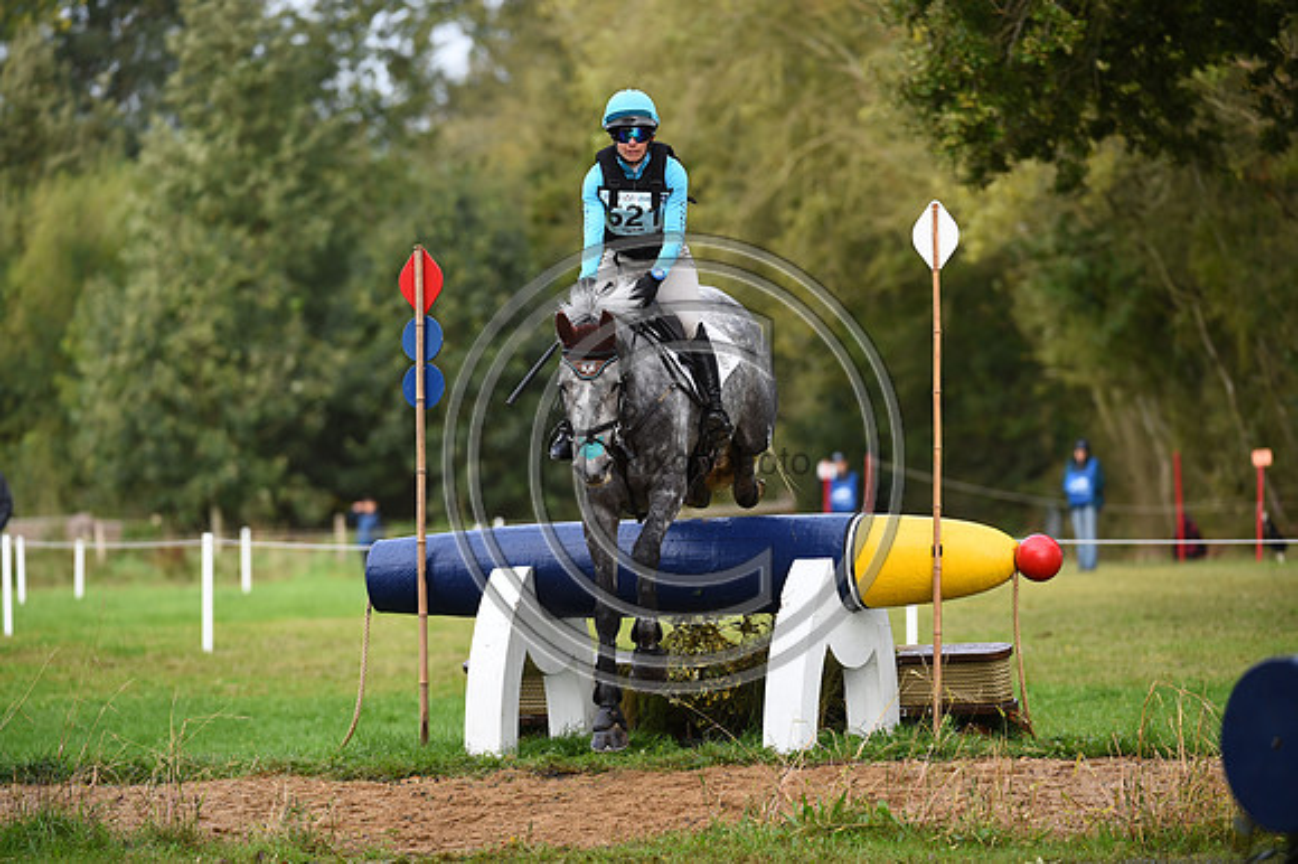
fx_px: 10089
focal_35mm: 280
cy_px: 432
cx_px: 649
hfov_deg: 7.4
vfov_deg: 4.9
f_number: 5
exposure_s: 1/1250
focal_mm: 280
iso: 900
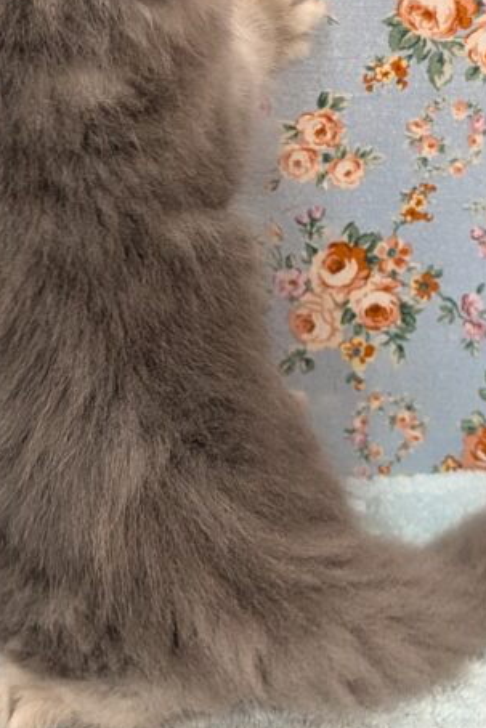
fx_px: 1335
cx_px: 148
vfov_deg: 29.7
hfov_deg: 20.5
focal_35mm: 66
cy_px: 136
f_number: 1.7
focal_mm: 4.53
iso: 225
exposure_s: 1/120
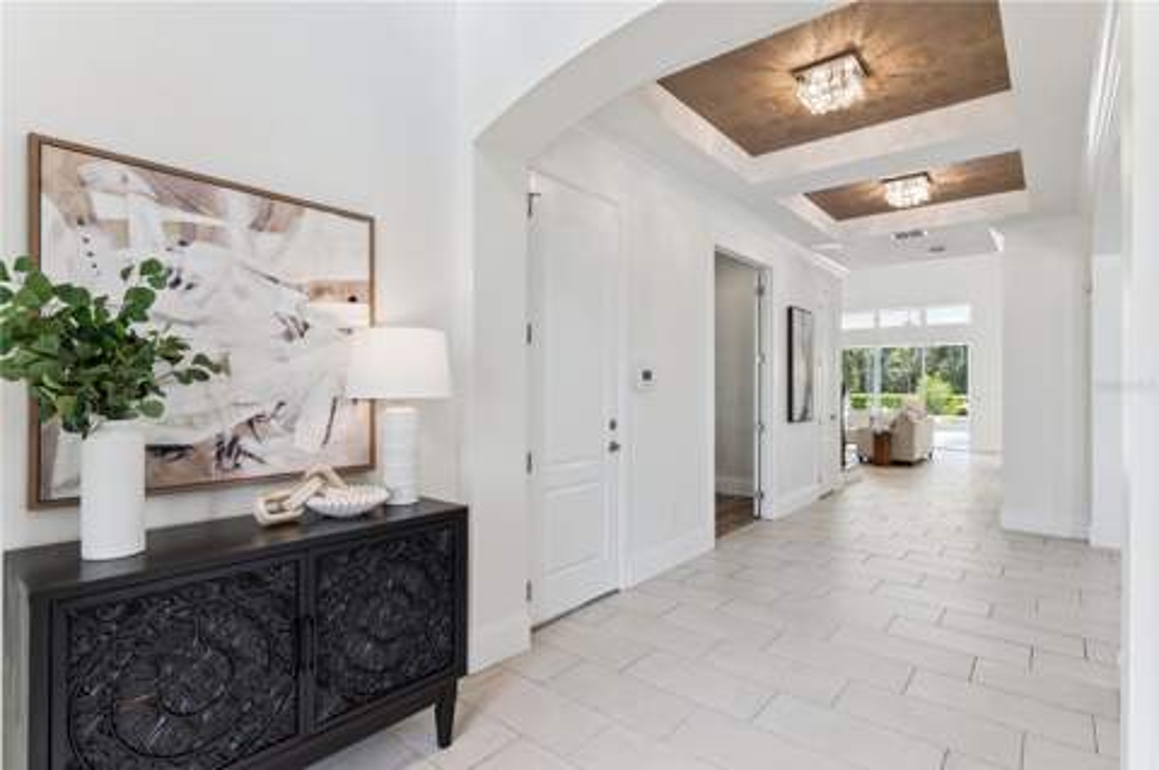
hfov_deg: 93.3
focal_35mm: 17
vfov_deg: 70.3
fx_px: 547
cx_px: 580
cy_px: 385
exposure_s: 1/50
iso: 800
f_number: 10
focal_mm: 17
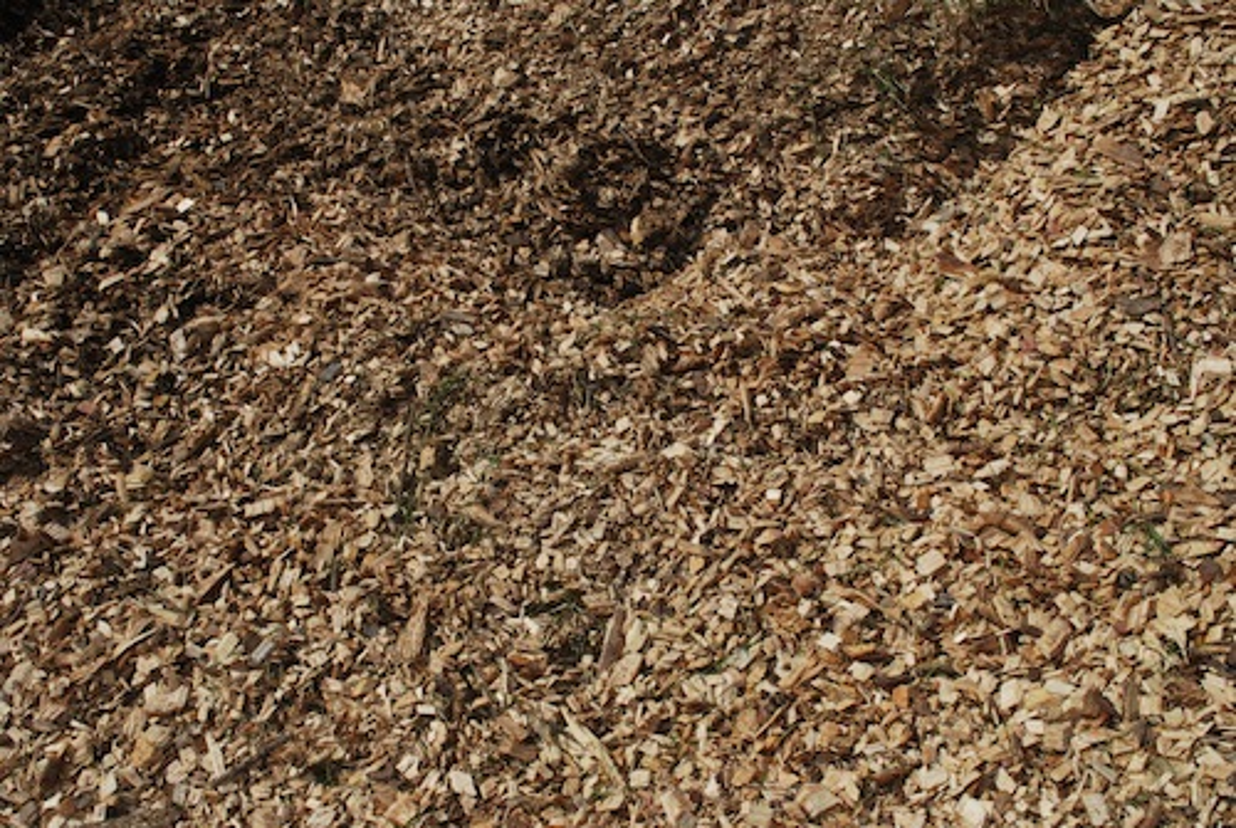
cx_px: 618
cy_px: 414
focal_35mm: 39
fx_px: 1341
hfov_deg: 49.5
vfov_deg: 34.3
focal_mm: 26
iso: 100
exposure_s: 1/200
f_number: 13
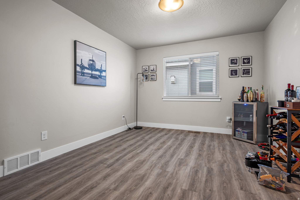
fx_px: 142
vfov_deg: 70.5
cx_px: 150
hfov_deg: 93.3
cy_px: 100
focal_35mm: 17
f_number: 8
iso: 500
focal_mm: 17
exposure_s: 1.6
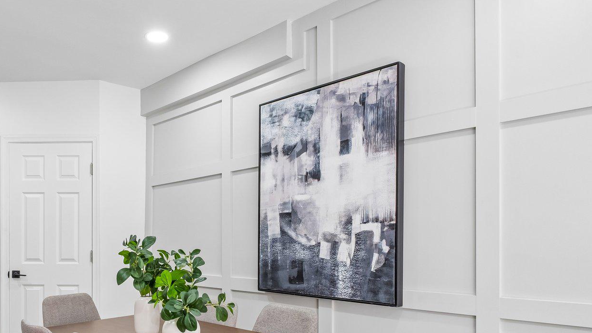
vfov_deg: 43.0
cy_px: 249
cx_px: 205
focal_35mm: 26
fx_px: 408
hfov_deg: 70.2
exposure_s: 1/9
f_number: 8
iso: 250
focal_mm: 10
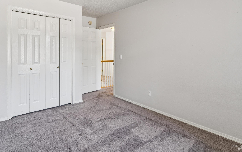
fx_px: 133
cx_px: 104
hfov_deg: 84.2
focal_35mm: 20
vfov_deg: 58.4
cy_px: 55
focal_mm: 15.9
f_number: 13
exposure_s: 1/5
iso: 400
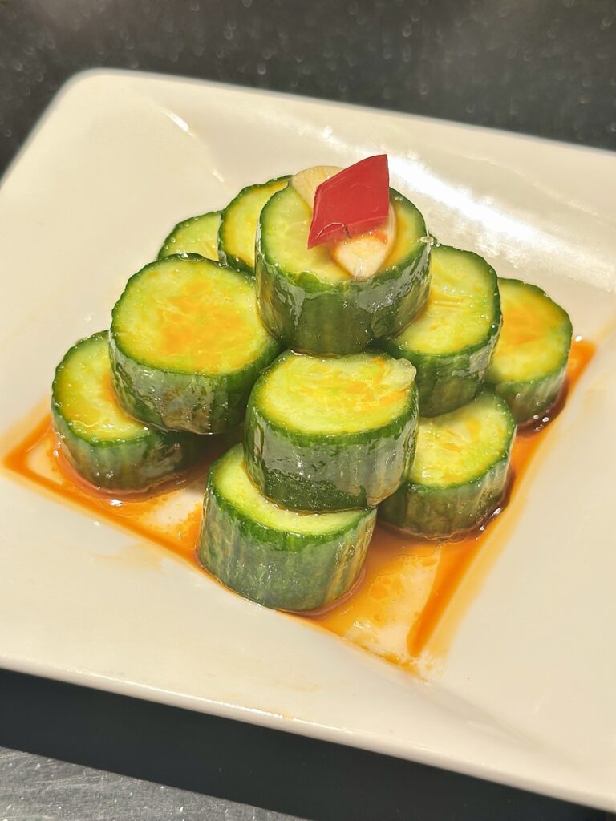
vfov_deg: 39.7
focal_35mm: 48
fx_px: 1139
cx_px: 308
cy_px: 410
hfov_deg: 30.3
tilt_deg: -48.4
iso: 320
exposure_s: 1/60
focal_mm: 6.86
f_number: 1.78
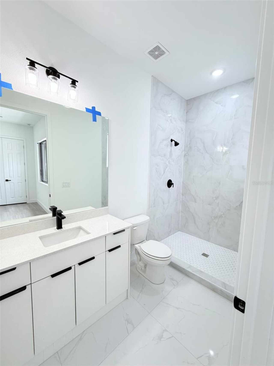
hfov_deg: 85.7
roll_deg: -2.5
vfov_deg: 102.1
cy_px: 183
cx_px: 137
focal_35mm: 14
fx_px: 148
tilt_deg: -4.9
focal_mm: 2.22
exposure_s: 1/120
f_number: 2.2
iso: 160
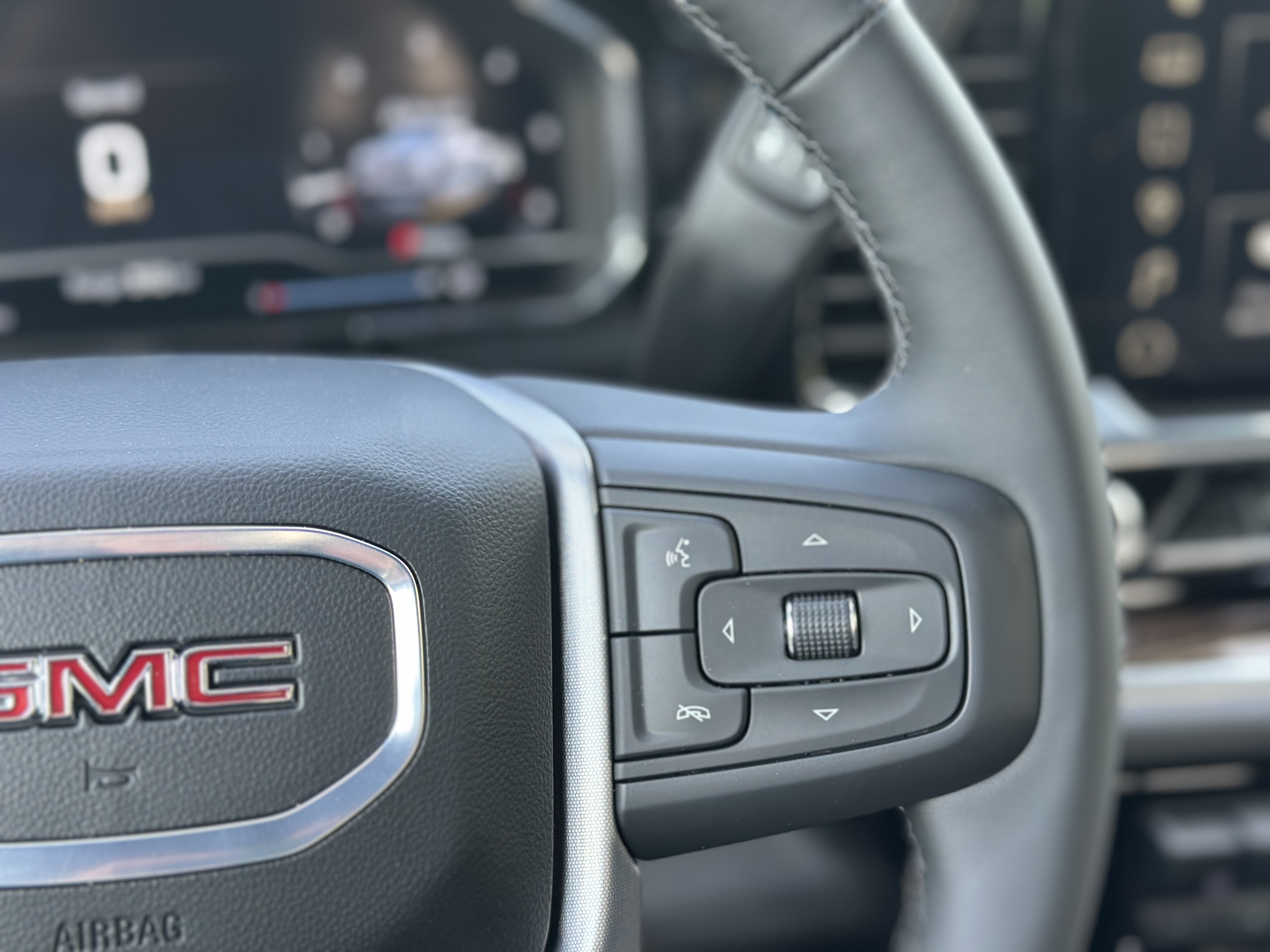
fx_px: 1761
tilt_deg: -23.9
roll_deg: +1.2
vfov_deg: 30.3
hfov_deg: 39.7
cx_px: 635
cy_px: 476
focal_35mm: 48
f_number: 1.78
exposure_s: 1/122
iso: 125
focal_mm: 6.86
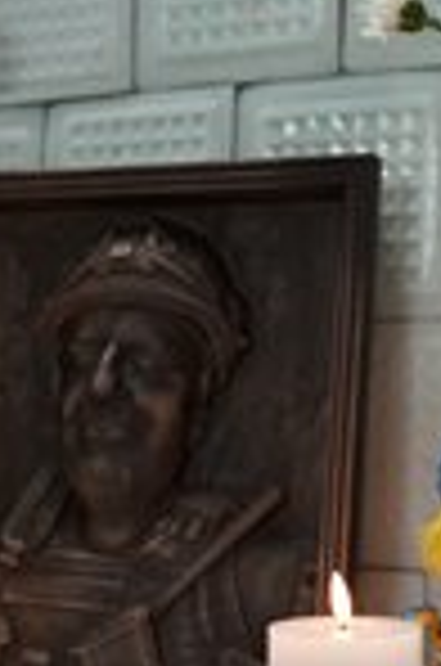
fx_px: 1551
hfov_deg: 16.2
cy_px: 421
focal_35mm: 84
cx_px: 207
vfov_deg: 24.2
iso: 2500
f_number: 2.8
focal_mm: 31
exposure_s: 1/200
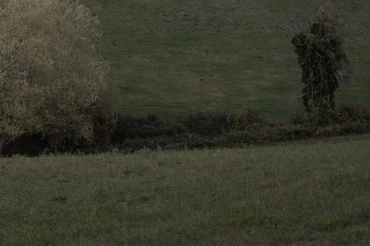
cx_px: -168
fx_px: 1263
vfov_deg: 10.7
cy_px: -118
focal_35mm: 123
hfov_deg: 15.5
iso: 200
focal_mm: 35
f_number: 8
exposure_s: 1/160
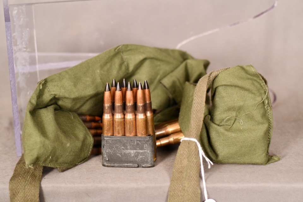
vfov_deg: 15.2
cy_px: 101
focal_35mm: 90
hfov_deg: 22.6
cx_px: 152
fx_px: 757
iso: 3200
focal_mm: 60
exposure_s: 1/250
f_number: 3.2
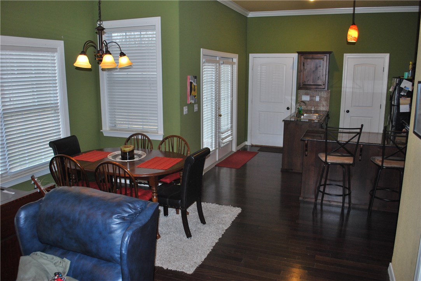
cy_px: 140
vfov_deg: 48.0
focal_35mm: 27
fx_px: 316
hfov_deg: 67.3
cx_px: 210
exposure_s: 1/60
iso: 200
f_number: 3.8
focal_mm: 18
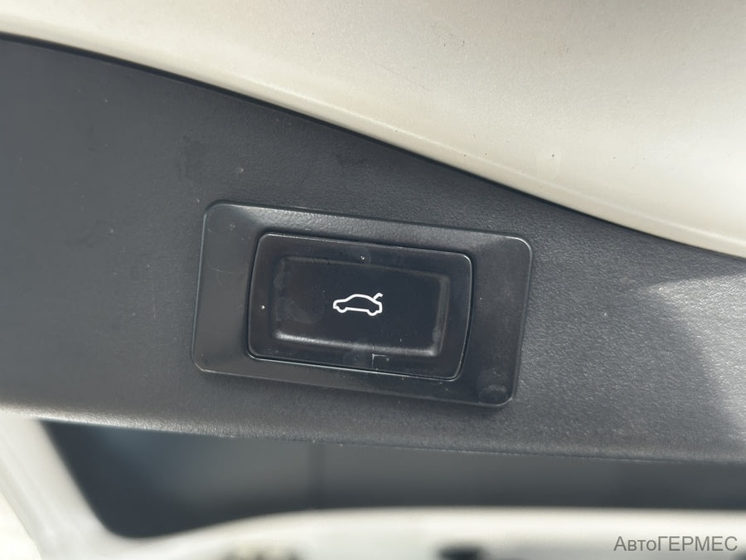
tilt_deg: +19.1
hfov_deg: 39.7
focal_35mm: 48
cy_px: 280
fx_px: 1034
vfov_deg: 30.3
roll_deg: +0.4
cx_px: 373
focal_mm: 6.86
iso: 64
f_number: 1.78
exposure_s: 1/228
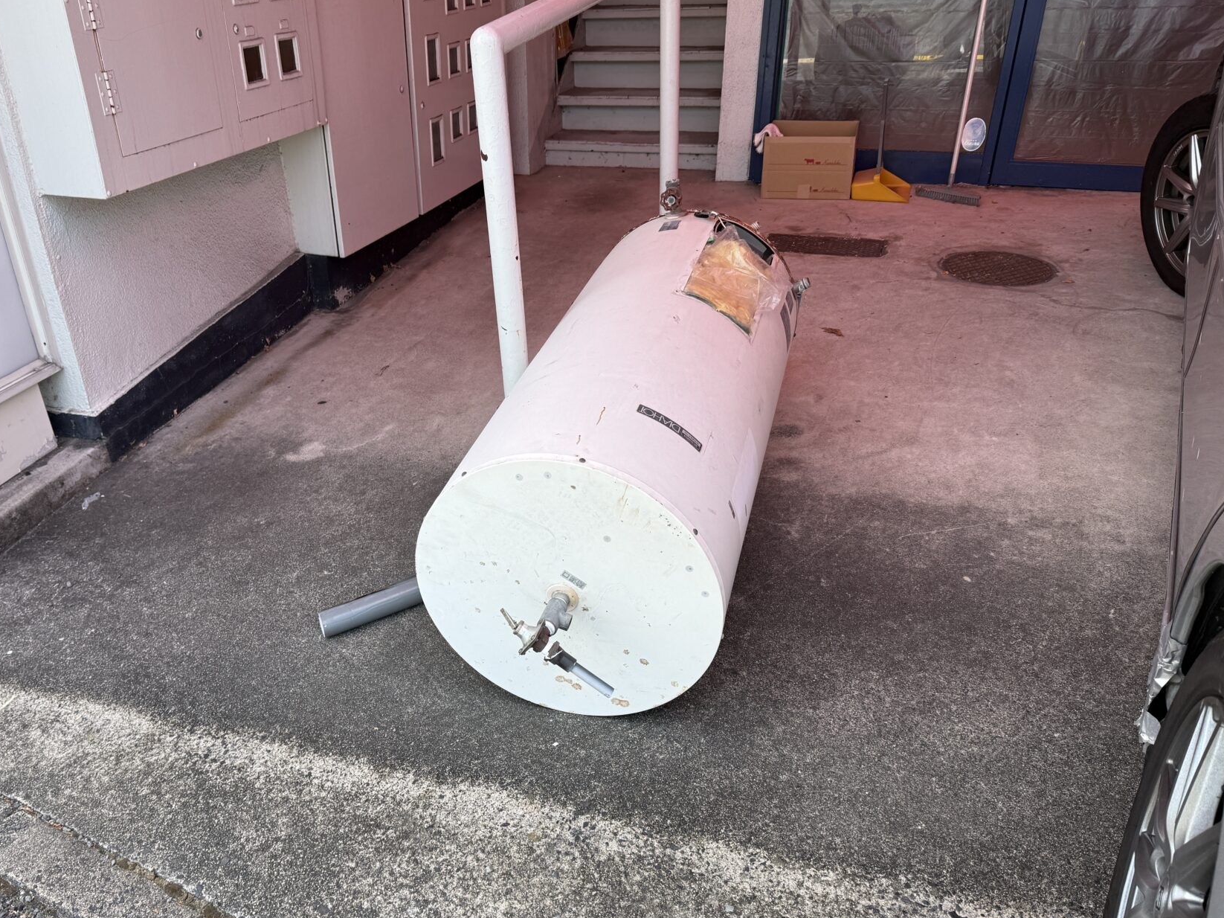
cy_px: 509
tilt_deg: -31.0
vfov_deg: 49.6
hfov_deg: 63.1
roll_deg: +2.5
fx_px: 990
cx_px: 516
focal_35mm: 28
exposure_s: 1/1046
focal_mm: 6.76
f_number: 1.78
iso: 80
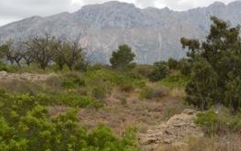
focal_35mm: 120
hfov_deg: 17.1
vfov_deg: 10.9
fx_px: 786
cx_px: 236
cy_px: 127
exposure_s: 1/200
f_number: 9
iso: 100
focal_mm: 25
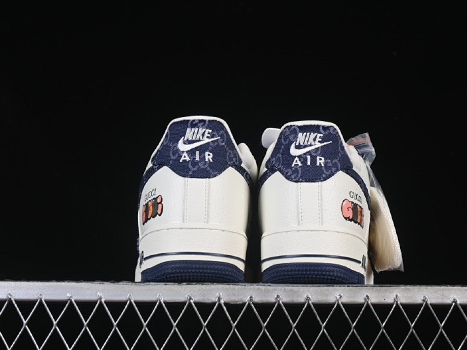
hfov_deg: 23.8
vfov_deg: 18.0
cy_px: 175
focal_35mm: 82
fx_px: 1106
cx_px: 263
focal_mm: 50
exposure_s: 1/80
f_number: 8
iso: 160
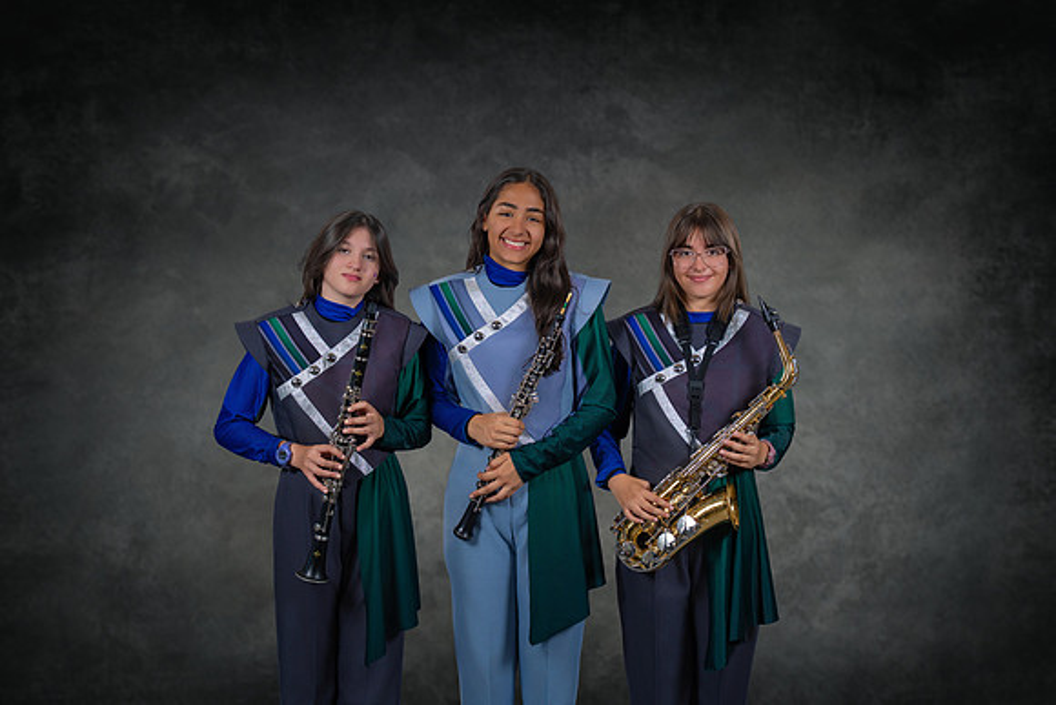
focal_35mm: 54
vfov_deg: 25.0
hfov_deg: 36.7
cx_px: 528
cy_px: 352
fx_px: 1590
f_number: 3.5
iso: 125
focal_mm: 54.2
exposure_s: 1/400
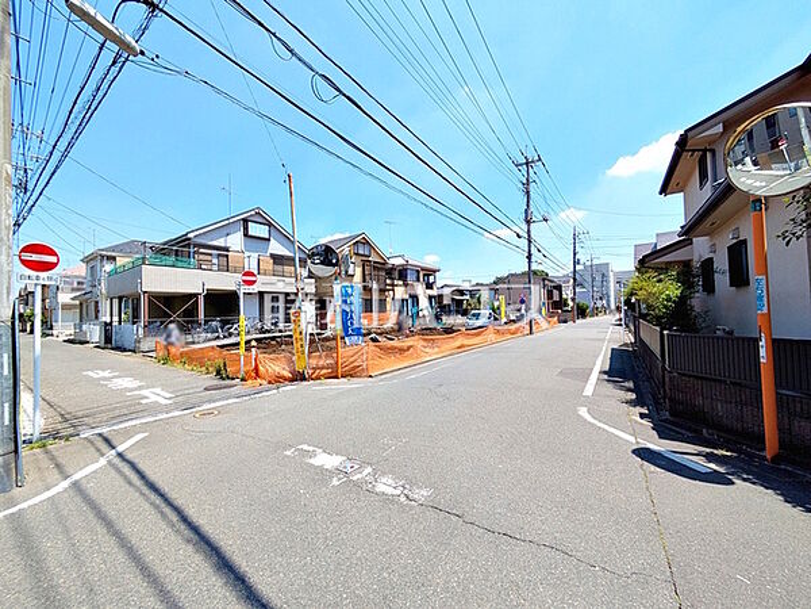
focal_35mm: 14
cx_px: 406
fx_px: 328
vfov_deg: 85.7
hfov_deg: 102.1
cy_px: 304
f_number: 2.2
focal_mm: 1.83
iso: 48
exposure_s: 1/1577
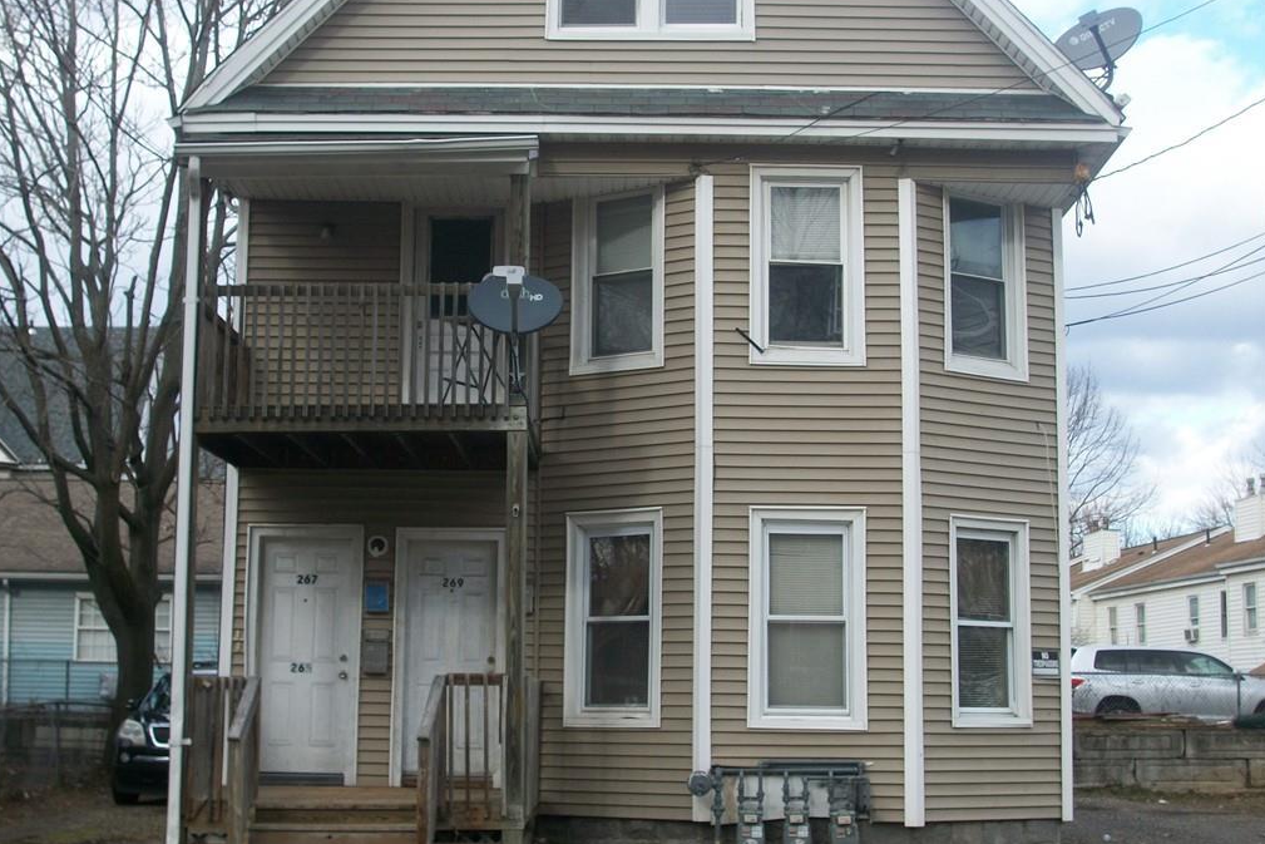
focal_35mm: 57
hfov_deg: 35.0
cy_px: 446
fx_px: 2003
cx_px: 629
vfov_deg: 23.8
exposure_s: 1/250
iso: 80
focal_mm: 9.7
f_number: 4
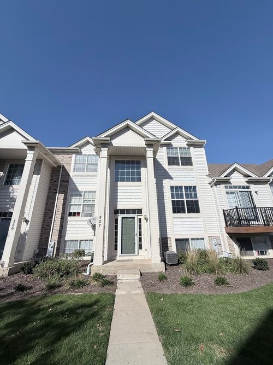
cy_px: 182
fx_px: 147
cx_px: 136
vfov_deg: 102.1
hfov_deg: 85.7
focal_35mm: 14
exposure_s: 1/6173
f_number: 2.2
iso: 50
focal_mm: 2.22
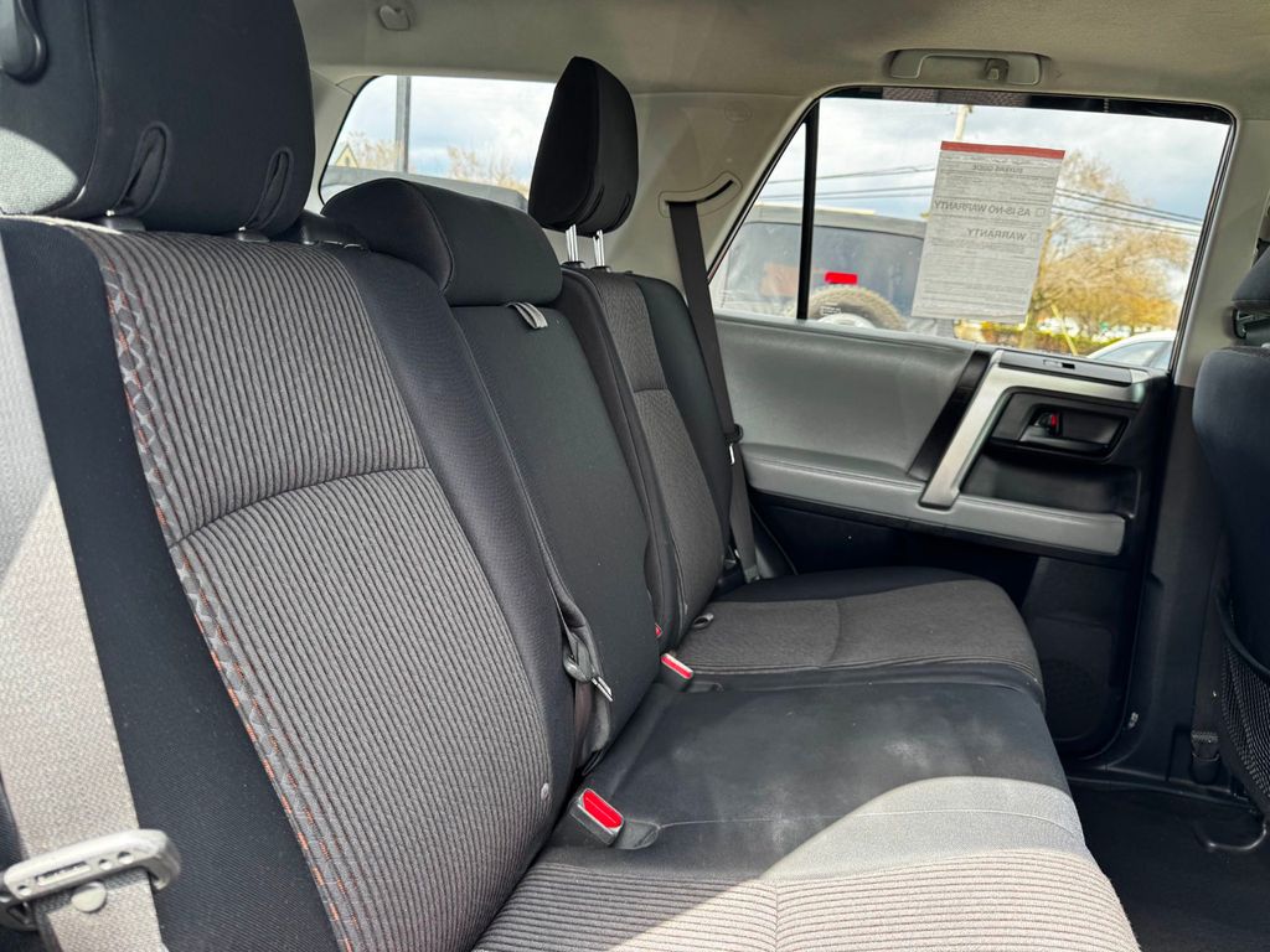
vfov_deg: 56.8
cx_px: 635
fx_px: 881
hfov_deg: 71.6
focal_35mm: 24
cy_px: 476
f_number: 1.78
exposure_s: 1/121
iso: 64
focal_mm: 6.76
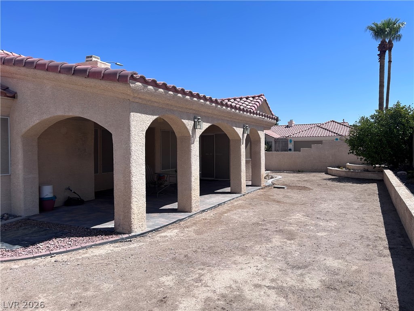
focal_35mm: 26
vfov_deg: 53.1
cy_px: 156
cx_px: 207
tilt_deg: +0.0
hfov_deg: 67.3
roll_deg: +0.9
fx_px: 311
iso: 50
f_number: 1.5
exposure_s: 1/5587
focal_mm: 5.7
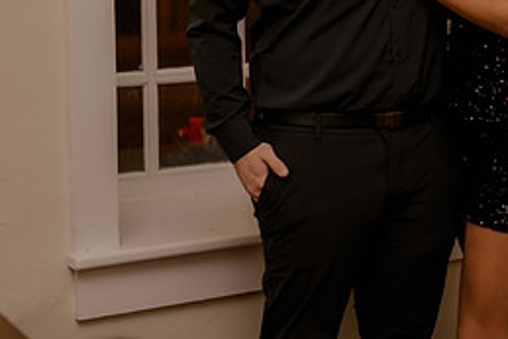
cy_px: -30
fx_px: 1581
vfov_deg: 12.1
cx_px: 369
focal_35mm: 112
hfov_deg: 18.2
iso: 320
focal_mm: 50
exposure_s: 1/200
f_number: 1.4
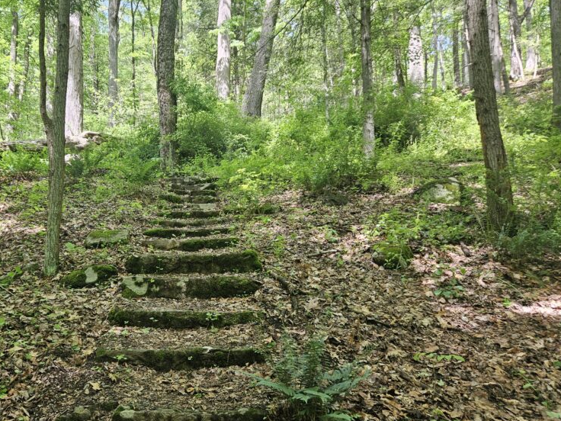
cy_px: 252
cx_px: 194
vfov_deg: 43.9
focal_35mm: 32
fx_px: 519
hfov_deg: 55.8
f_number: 1.8
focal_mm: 5.4
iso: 64
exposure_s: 1/180
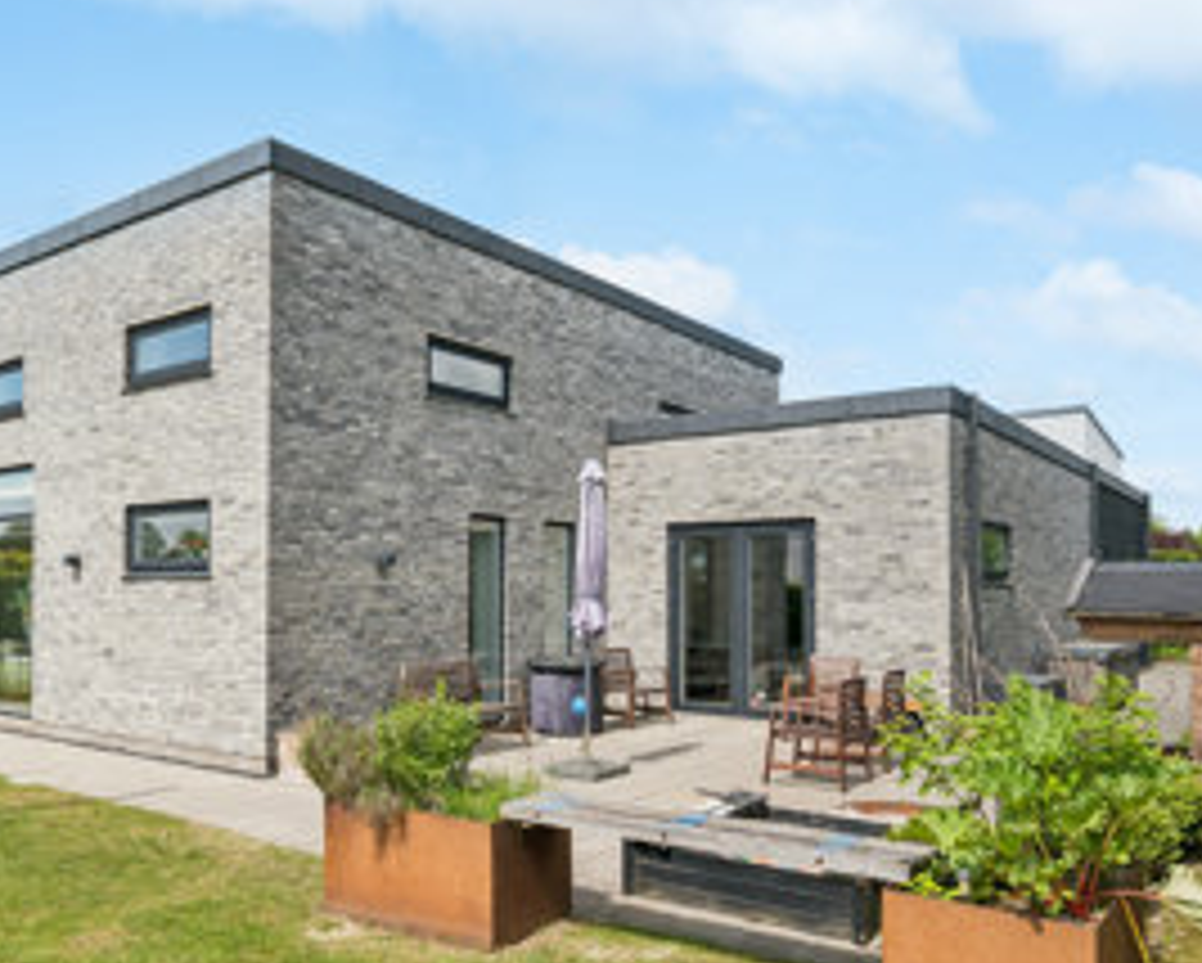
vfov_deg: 51.2
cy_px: 612
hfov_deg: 62.0
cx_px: 491
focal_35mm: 28
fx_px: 991
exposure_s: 1/2000
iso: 500
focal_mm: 16.5
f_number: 6.3
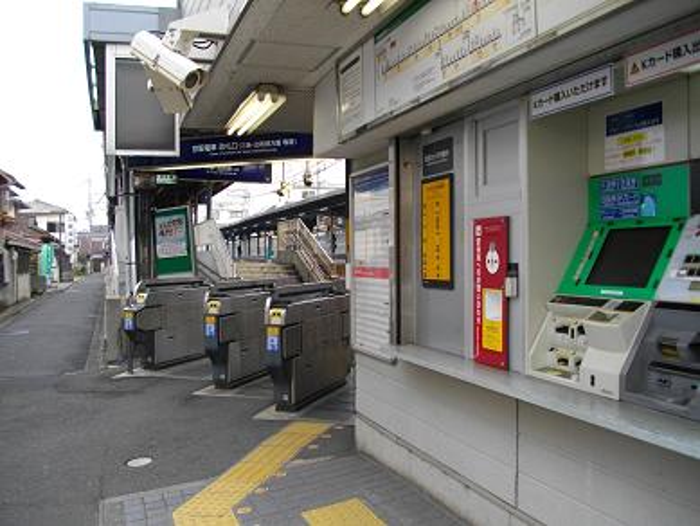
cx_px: 350
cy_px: 263
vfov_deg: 44.2
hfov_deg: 56.8
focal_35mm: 32
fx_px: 647
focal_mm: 5.7
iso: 100
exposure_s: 1/250
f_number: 2.9
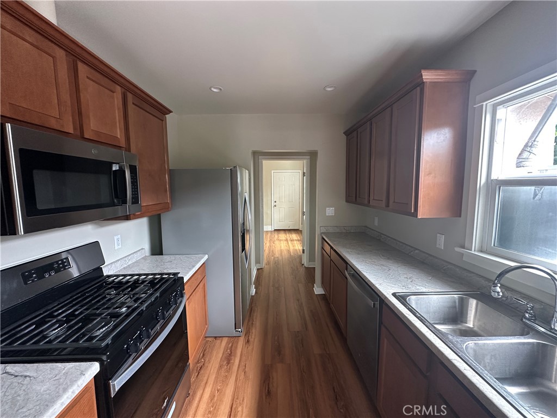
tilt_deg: -5.4
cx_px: 278
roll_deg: -0.2
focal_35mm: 14
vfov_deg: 85.7
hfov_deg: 102.1
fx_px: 225
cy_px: 209
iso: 250
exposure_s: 1/99
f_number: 2.2
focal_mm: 2.22
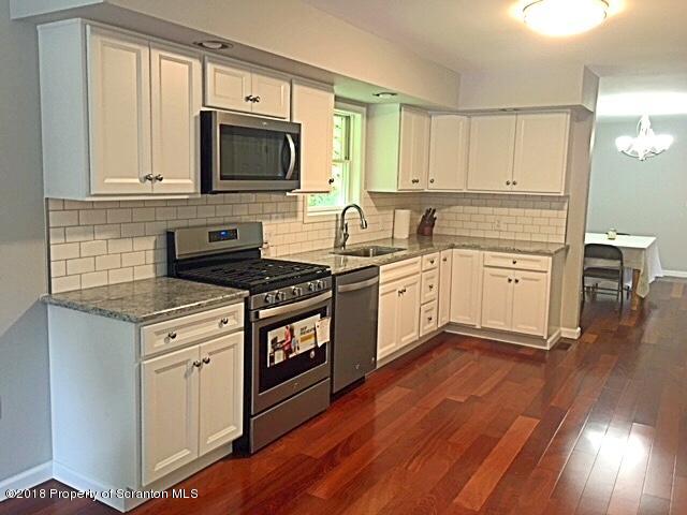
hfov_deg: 61.7
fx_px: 576
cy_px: 258
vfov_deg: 48.2
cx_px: 344
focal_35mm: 29
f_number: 2.2
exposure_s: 1/15
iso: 80
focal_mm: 4.15
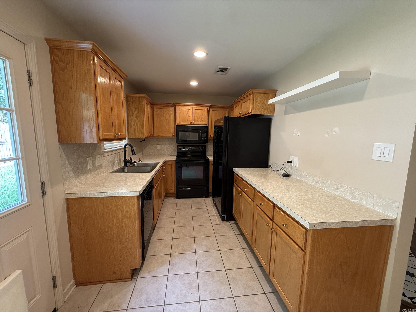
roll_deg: -1.2
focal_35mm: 14
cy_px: 156
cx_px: 208
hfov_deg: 102.1
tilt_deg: -7.5
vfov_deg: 85.7
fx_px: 168
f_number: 2.2
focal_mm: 2.22
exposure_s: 1/60
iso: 200
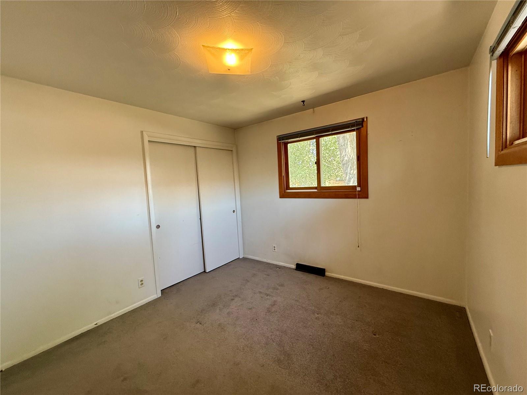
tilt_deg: -4.3
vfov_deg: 85.7
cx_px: 264
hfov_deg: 102.1
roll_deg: +3.0
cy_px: 198
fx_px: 213
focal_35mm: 14
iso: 320
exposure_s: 1/120
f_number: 2.2
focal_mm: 2.22
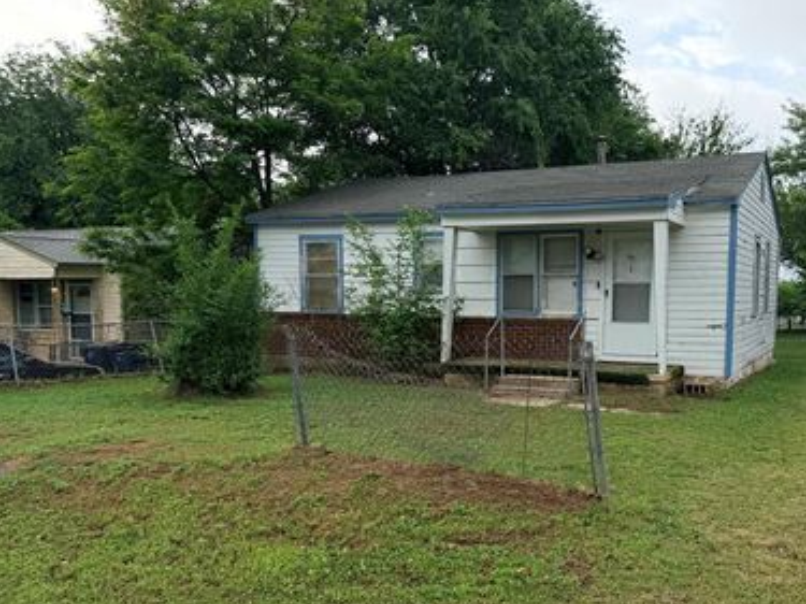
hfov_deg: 55.9
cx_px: 520
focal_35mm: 32
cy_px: 366
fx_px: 745
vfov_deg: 43.9
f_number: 1.78
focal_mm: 6.76
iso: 80
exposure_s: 1/3953
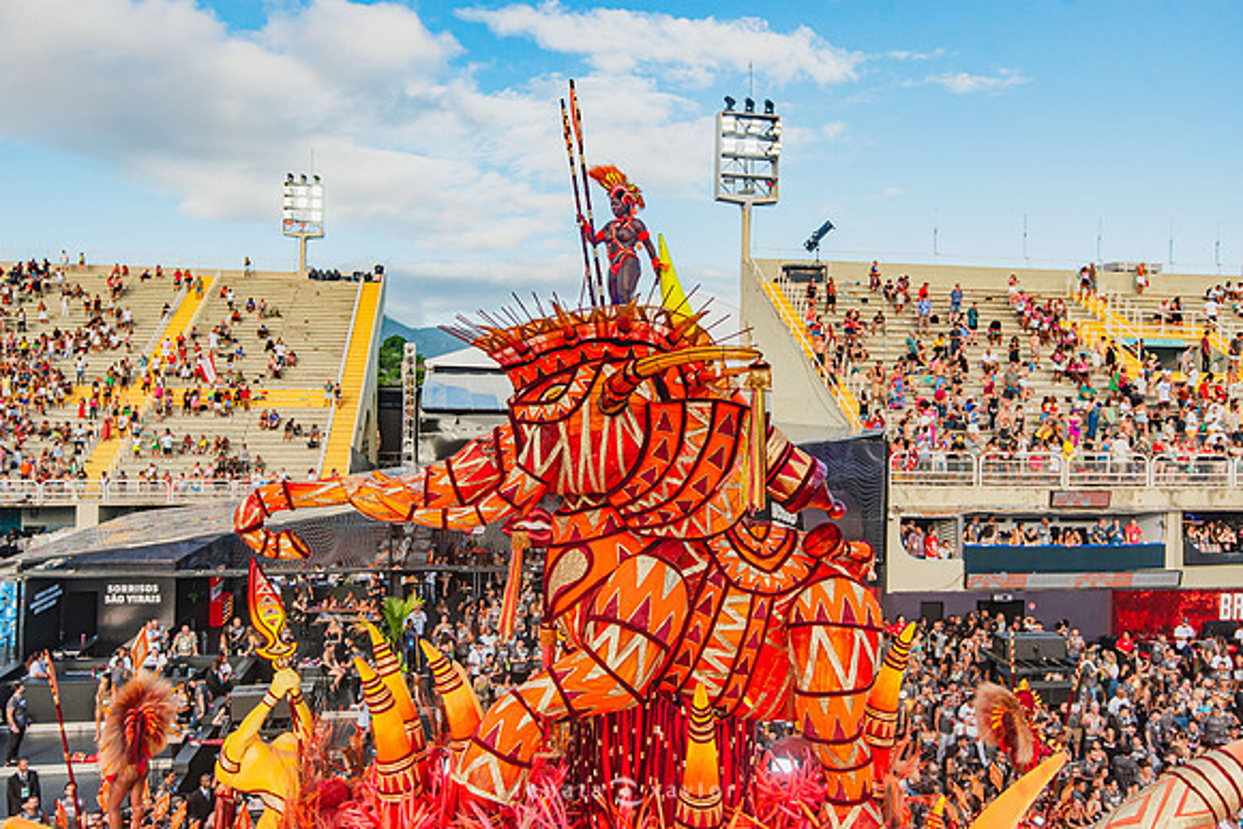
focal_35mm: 28
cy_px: 414
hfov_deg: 65.5
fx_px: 967
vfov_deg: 46.4
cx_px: 622
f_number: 4
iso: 200
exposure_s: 1/3200
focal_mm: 28
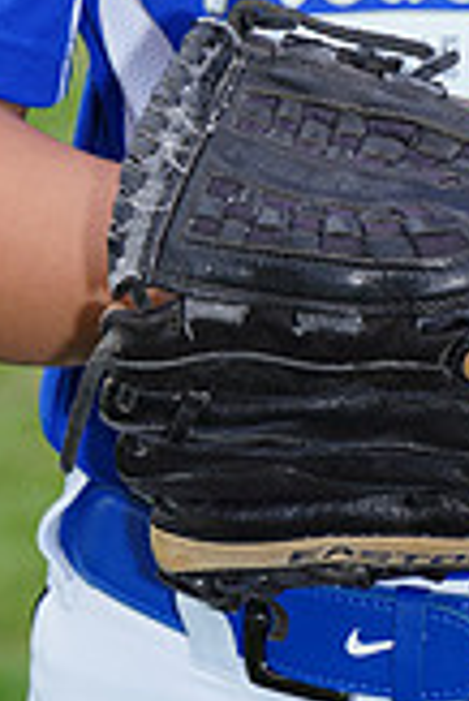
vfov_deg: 2.9
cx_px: 506
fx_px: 13844
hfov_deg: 1.9
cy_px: -404
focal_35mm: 710
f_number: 8
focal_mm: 200
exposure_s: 1/200
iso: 200
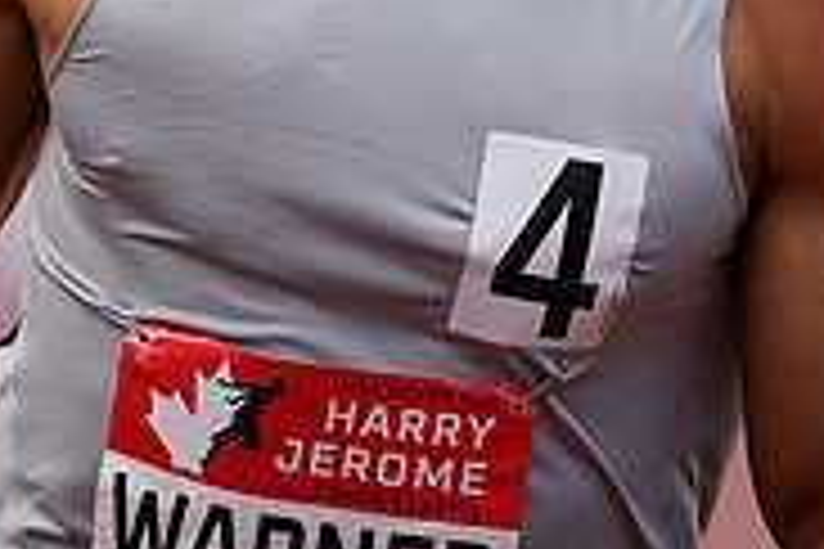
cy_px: -155
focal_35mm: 1906
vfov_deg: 0.7
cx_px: 252
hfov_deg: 1.1
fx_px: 43623
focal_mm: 600
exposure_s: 1/1600
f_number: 4
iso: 1000
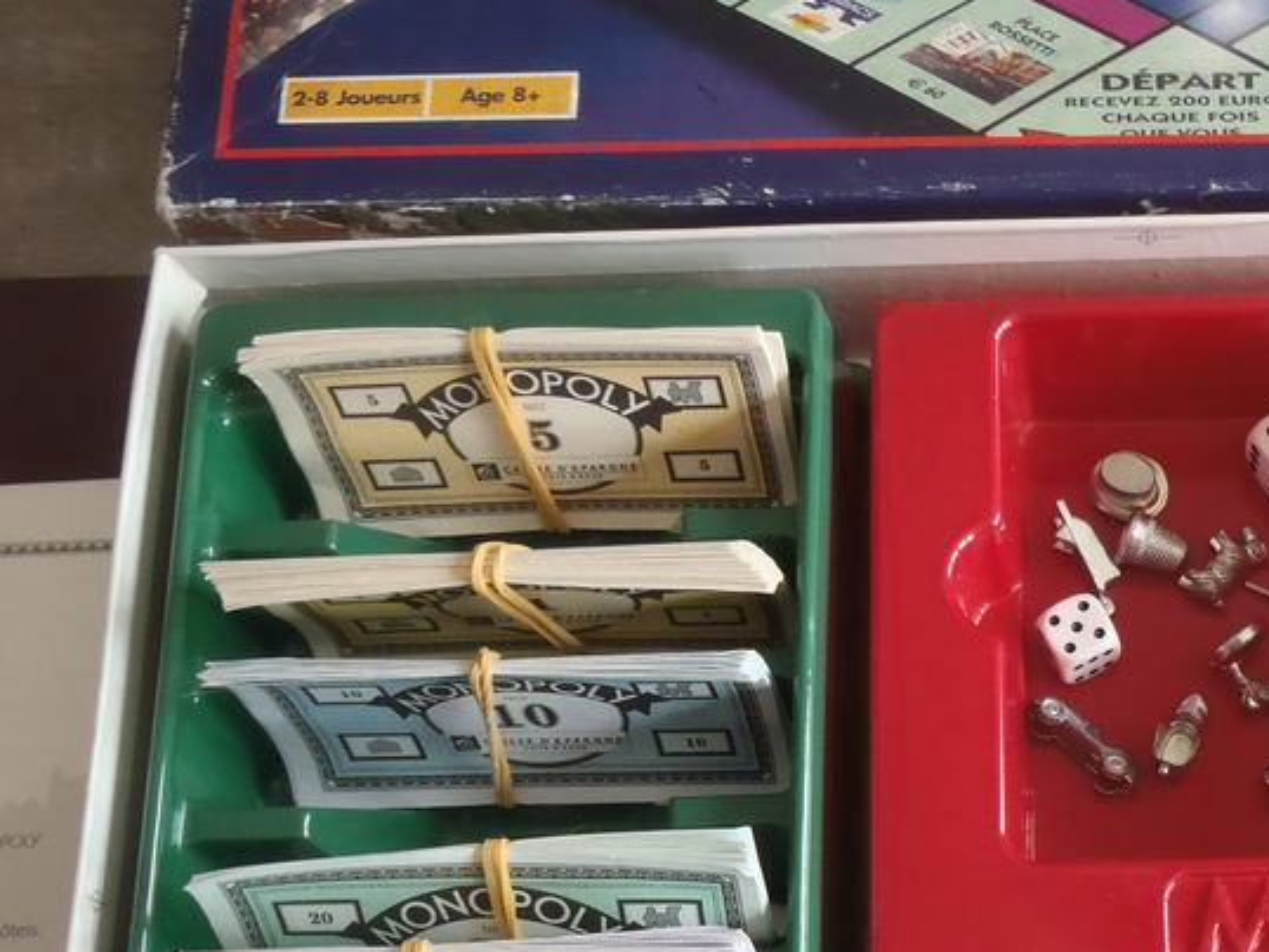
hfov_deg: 34.7
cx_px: 1142
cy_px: 846
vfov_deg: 27.1
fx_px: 1907
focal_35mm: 52
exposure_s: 1/10
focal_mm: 5
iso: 200
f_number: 3.9
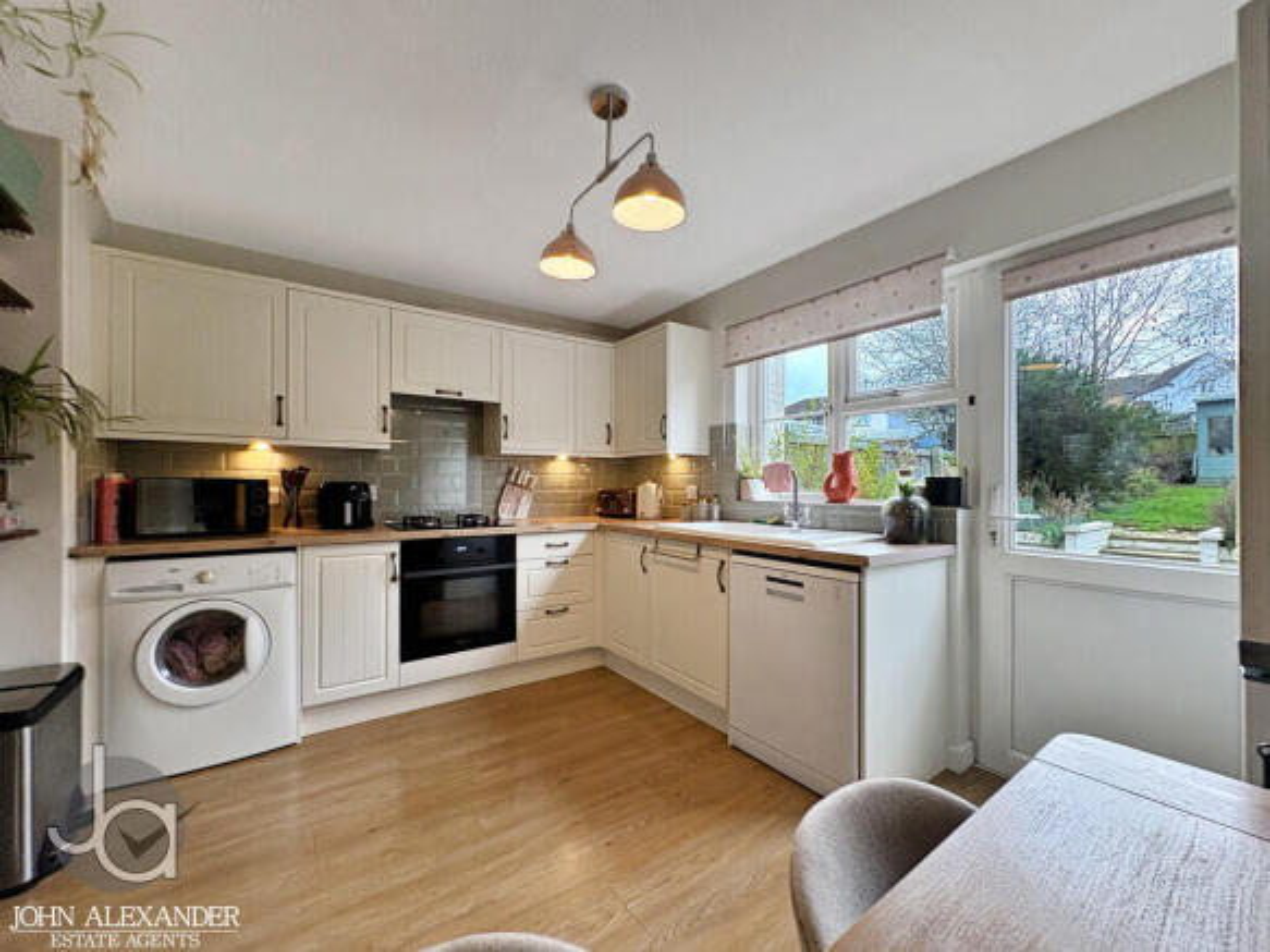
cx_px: 635
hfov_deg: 102.1
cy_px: 476
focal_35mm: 14
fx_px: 514
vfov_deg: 85.7
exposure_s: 1/100
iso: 125
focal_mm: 2.22
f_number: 2.2
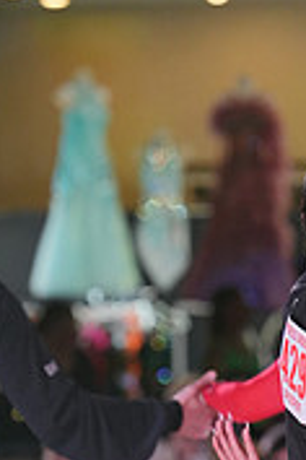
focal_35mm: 491
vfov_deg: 4.2
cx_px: 489
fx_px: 6260
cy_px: 577
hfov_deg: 2.8
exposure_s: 1/400
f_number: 4
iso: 1600
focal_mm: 150
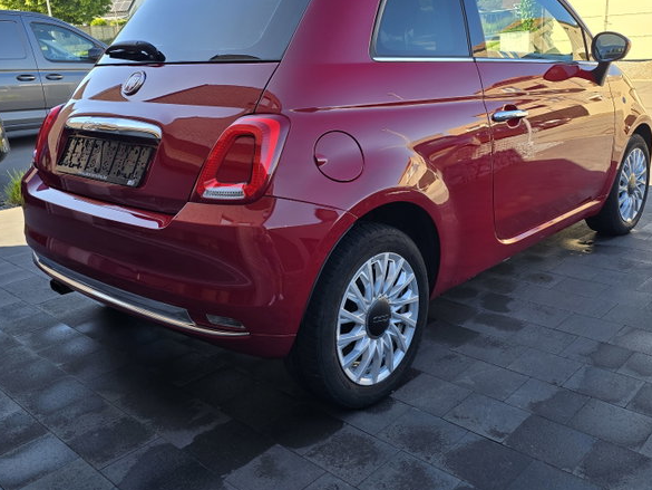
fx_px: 622
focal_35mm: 33
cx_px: 347
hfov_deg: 55.3
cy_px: 232
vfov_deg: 42.9
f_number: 1.7
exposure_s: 1/202
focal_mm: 6.3
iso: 12
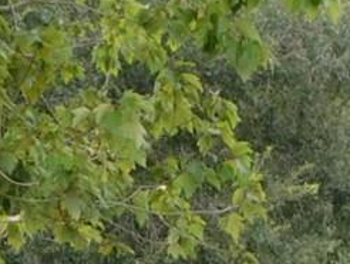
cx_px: 566
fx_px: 2631
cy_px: 823
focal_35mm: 260
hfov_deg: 7.4
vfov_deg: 5.4
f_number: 3.6
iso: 125
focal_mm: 7.1
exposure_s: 1/160
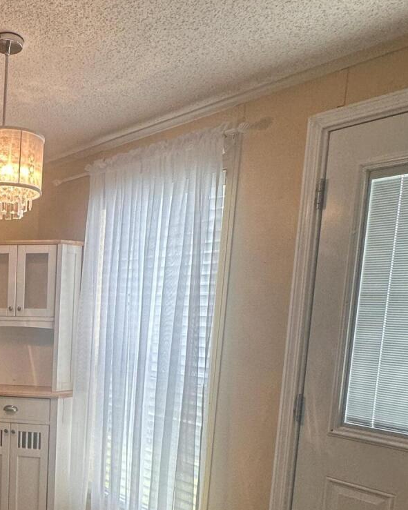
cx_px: -50
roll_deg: -1.5
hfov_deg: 34.2
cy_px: 377
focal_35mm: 37
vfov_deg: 47.4
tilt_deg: -7.0
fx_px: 559
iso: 100
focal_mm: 2.22
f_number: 2.2
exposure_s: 1/120
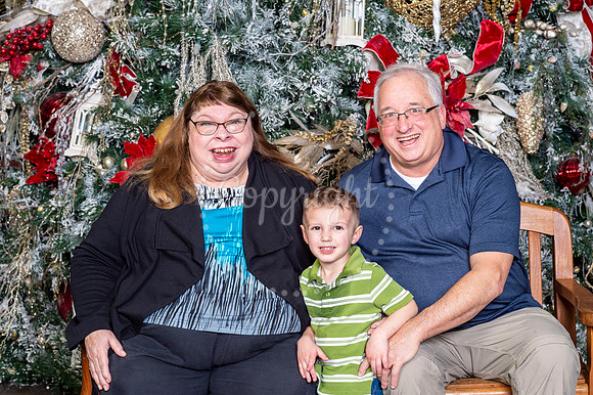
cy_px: 198
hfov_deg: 23.9
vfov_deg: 16.1
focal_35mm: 85
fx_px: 1399
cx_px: 296
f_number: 8
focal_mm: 85
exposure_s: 1/125
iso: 400
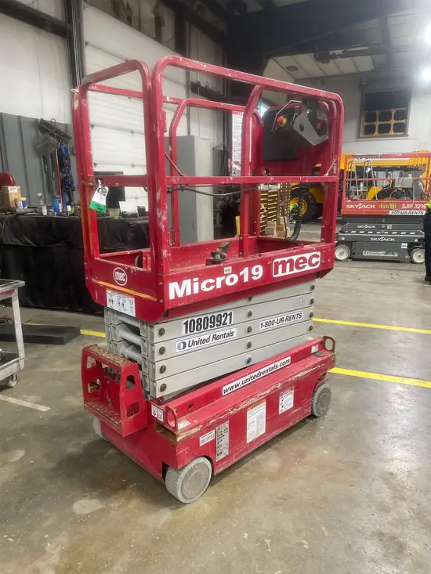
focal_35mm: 26
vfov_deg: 67.3
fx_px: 432
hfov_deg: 53.1
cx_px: 216
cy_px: 287
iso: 125
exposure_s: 1/60
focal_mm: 4.2
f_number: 1.6
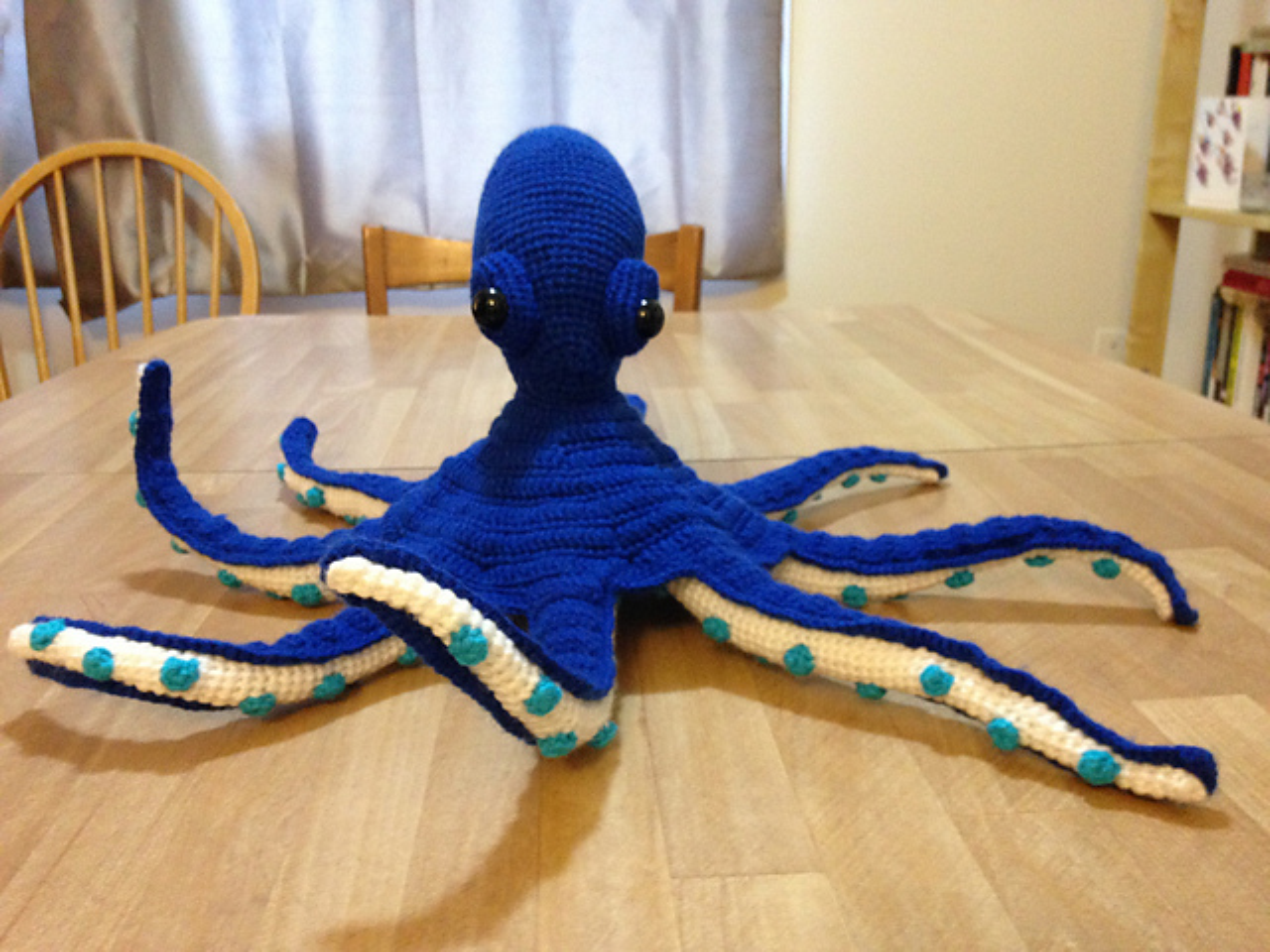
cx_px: 635
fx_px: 1211
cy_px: 476
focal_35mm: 33
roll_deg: +0.3
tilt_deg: -15.9
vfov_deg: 42.9
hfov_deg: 55.4
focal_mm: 4.12
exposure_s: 1/15
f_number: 2.4
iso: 320
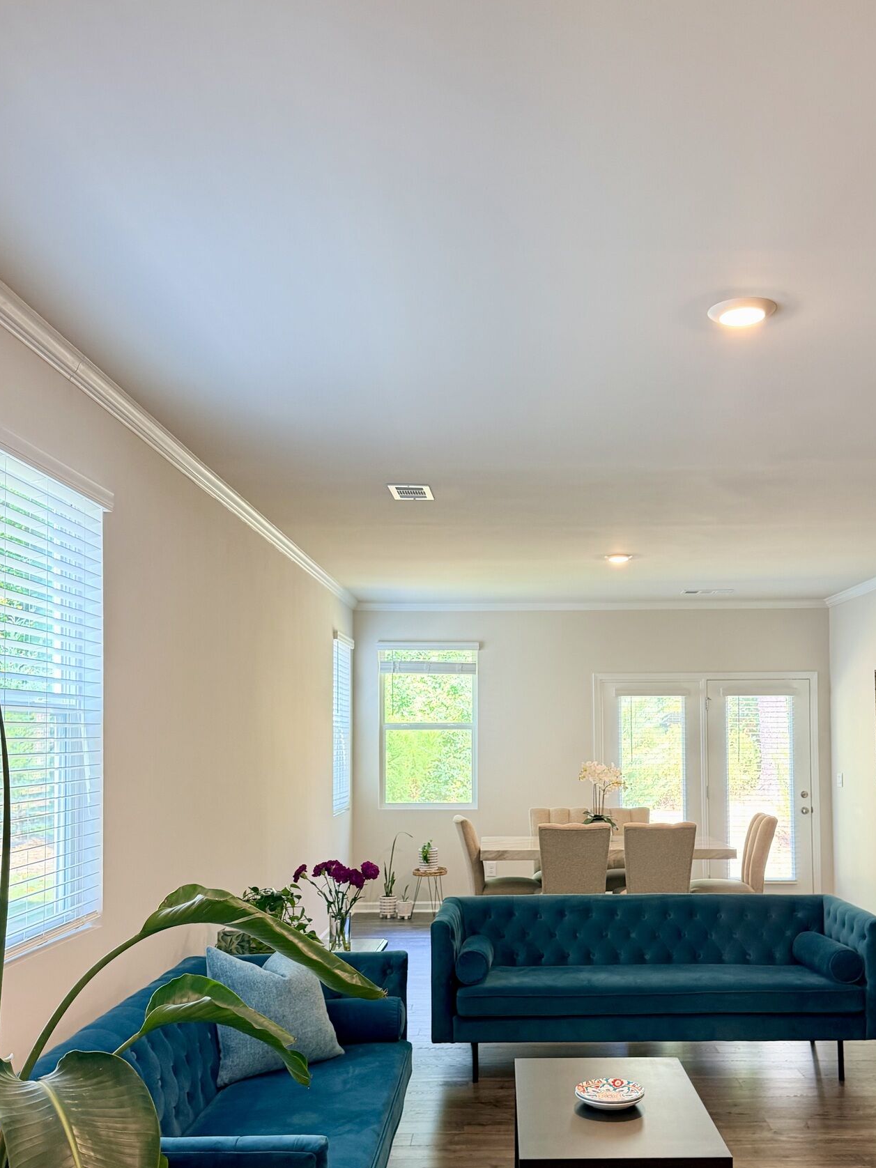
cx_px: 528
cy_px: 708
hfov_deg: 42.7
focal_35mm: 33
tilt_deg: +1.9
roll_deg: -0.3
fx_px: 1113
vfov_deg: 54.9
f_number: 1.78
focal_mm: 6.76
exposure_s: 1/60
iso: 320
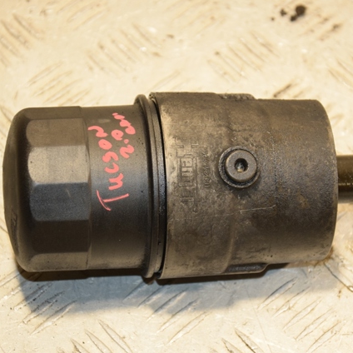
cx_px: 191
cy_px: 176
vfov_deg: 13.7
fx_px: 1465
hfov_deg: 13.7
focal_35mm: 127
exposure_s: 1/125
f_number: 5.3
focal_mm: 66
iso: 800
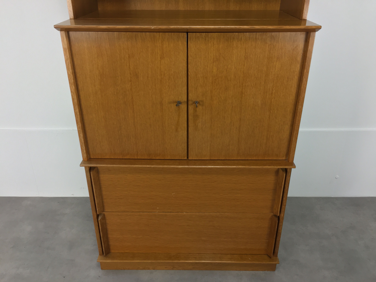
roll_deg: -0.1
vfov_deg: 48.2
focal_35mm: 29
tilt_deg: -25.2
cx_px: 188
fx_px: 315
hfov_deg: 61.7
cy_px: 141
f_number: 2.2
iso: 50
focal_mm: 4.15
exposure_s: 1/30
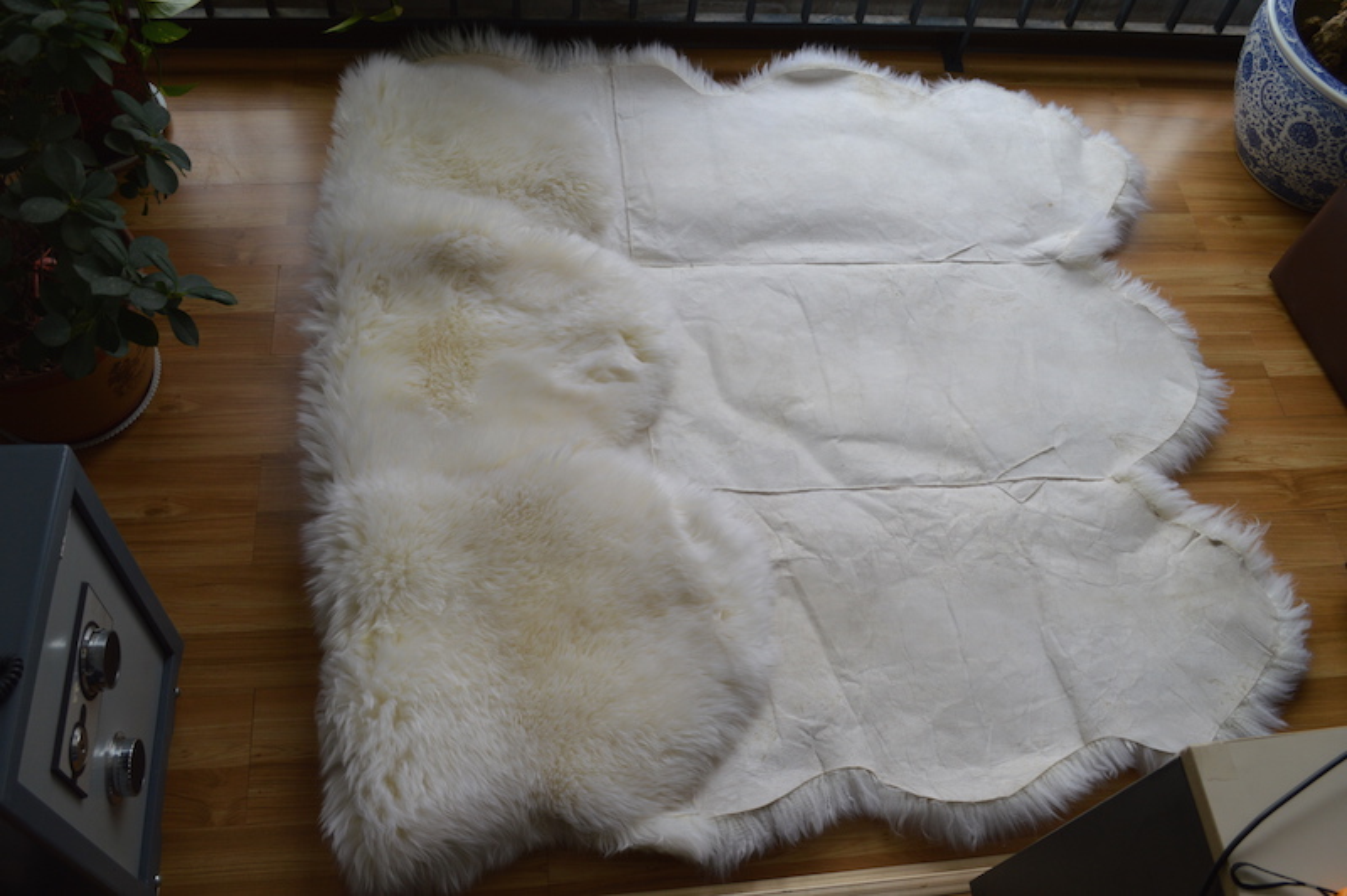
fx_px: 1122
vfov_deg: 43.5
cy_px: 448
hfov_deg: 62.0
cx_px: 674
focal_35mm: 30
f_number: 5.6
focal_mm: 20
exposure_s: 1/125
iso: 280
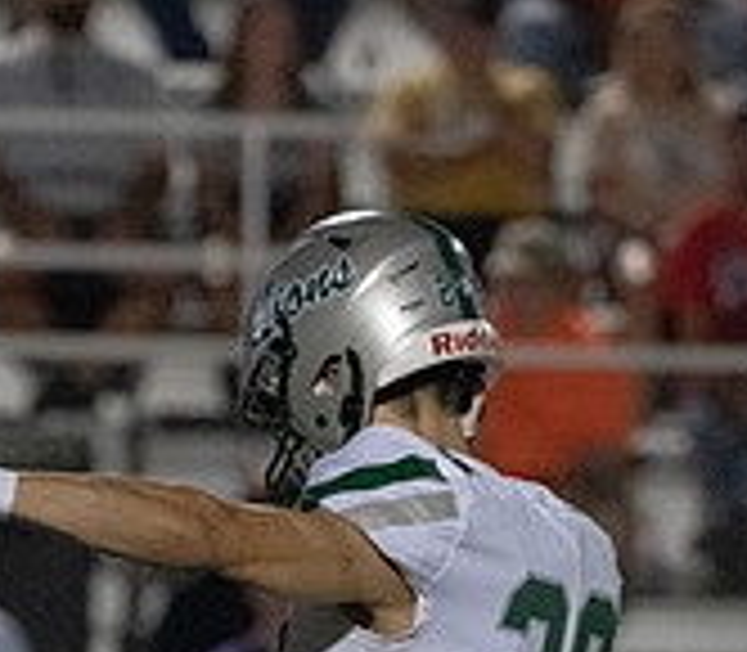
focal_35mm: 1050
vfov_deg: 1.6
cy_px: 895
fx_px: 24068
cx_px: 350
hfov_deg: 1.8
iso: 16000
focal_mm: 282
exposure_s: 1/1000
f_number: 5.6
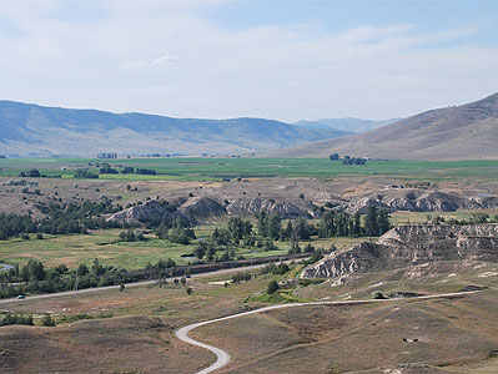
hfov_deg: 21.9
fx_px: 1289
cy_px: 187
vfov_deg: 16.5
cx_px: 270
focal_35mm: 90
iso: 100
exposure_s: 1/250
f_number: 8
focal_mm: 55
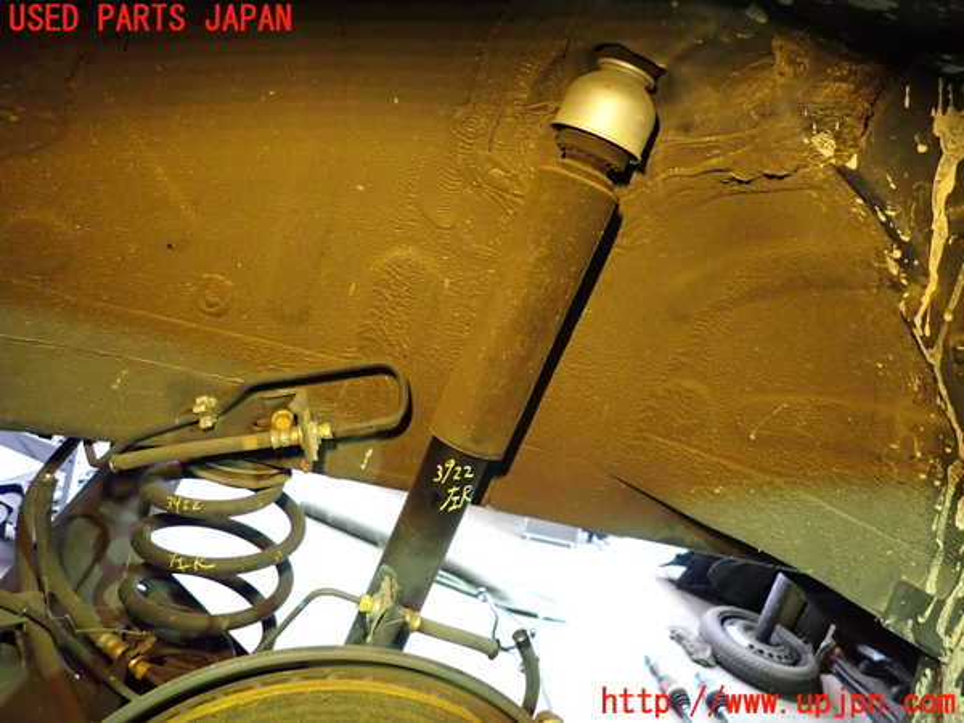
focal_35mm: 25
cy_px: 362
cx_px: 482
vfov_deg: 54.9
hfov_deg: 69.4
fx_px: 696
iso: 800
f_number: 2
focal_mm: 4.5
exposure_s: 1/30
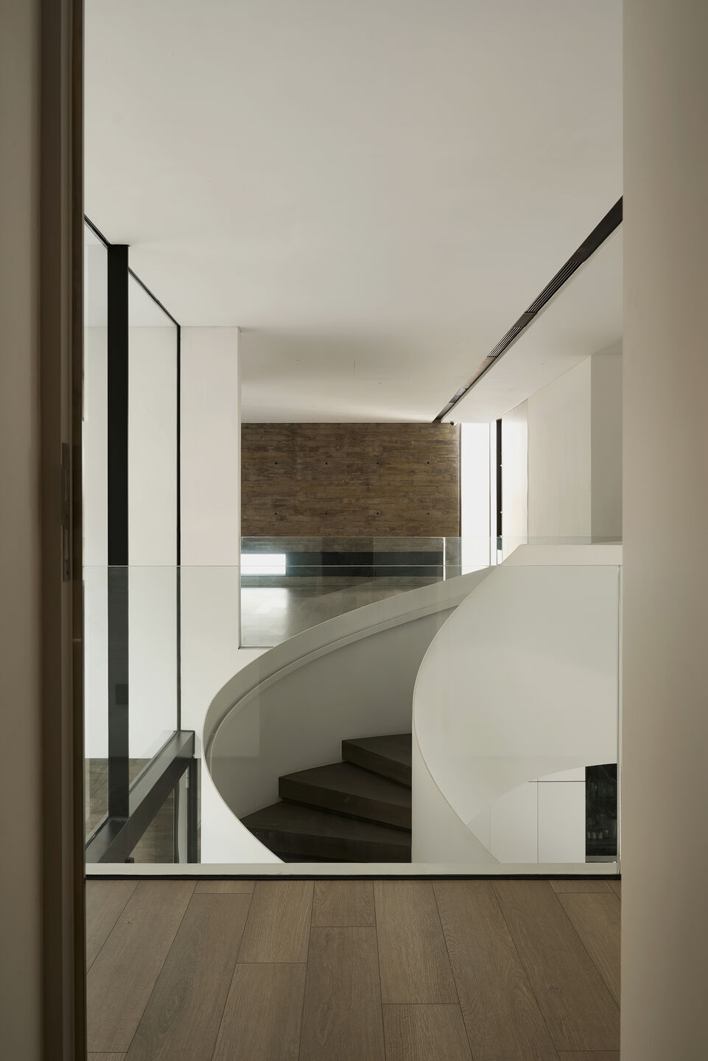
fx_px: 1002
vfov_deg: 55.8
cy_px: 530
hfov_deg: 38.9
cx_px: 354
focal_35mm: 34
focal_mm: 34
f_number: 8
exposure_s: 1/1.43
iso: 100
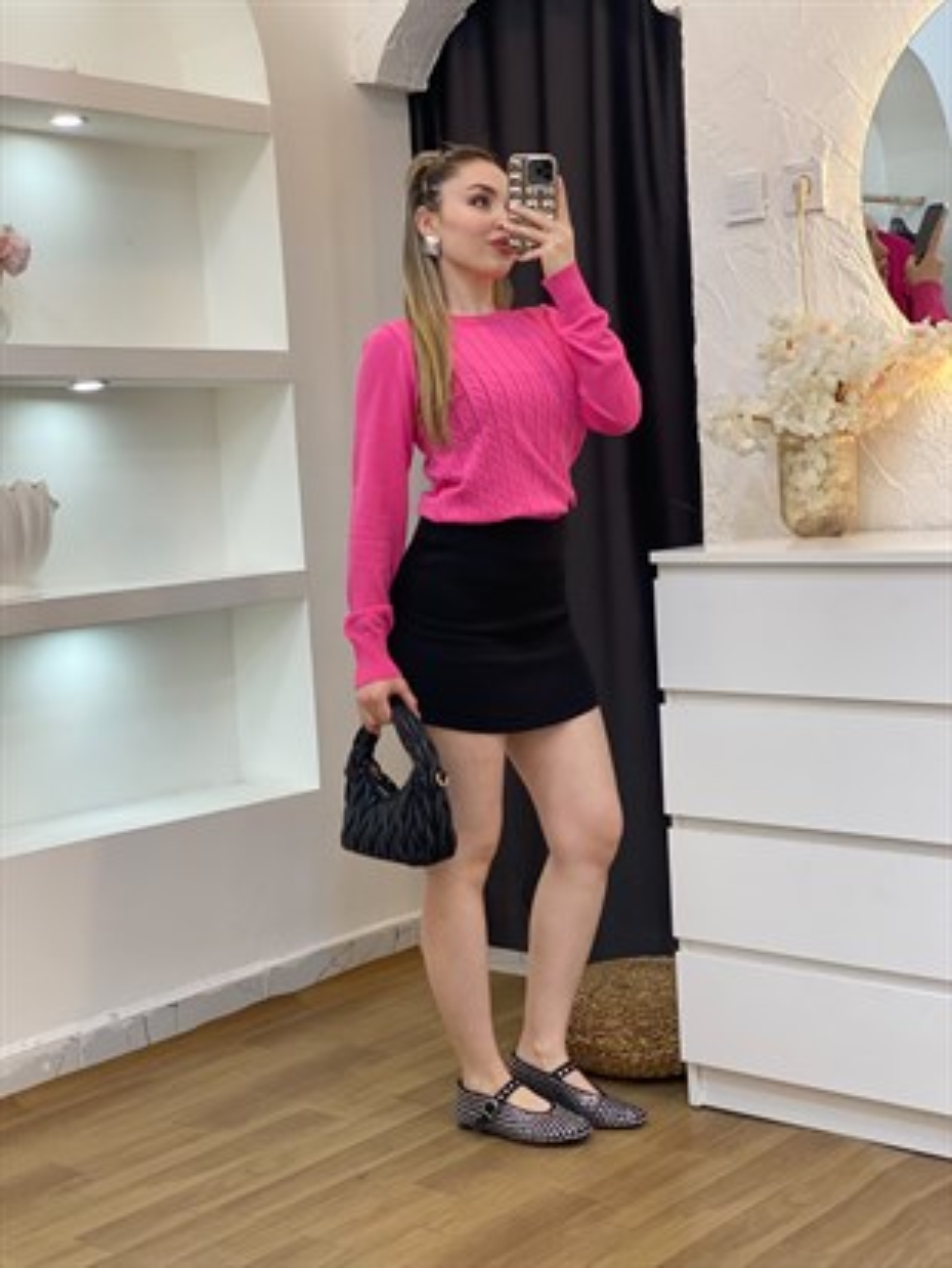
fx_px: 1906
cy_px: 634
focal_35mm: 52
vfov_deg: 36.8
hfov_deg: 28.0
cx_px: 476
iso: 80
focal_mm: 6
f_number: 2
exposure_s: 1/100
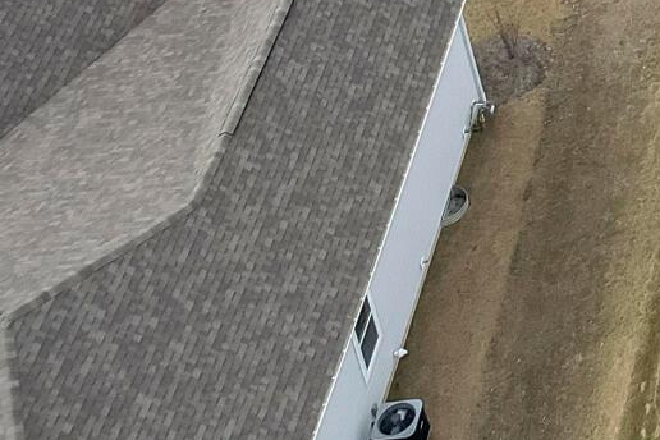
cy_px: -783
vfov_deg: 9.1
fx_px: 2346
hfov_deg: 12.9
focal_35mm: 128
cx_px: 1489
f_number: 2.8
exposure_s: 1/1500
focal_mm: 8.38
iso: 140
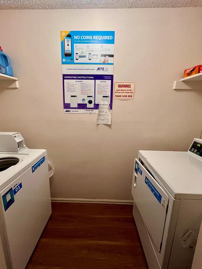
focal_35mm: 14
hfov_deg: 85.6
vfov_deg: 102.0
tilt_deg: -11.0
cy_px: 130
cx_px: 96
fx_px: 109
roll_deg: -0.4
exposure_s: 1/60
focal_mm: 1.57
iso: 400
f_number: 1.8
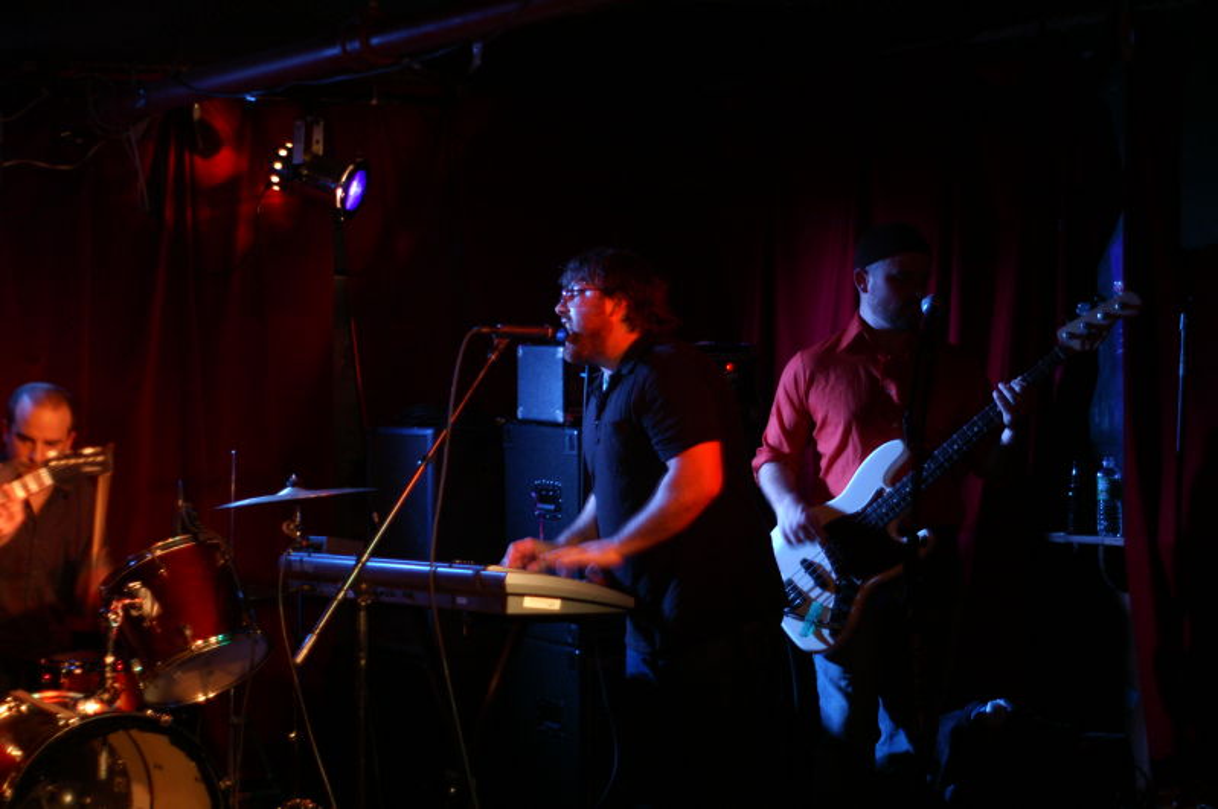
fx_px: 2535
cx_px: 609
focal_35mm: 75
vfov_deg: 18.1
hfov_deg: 27.0
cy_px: 404
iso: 400
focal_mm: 50
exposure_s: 1/15
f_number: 1.7
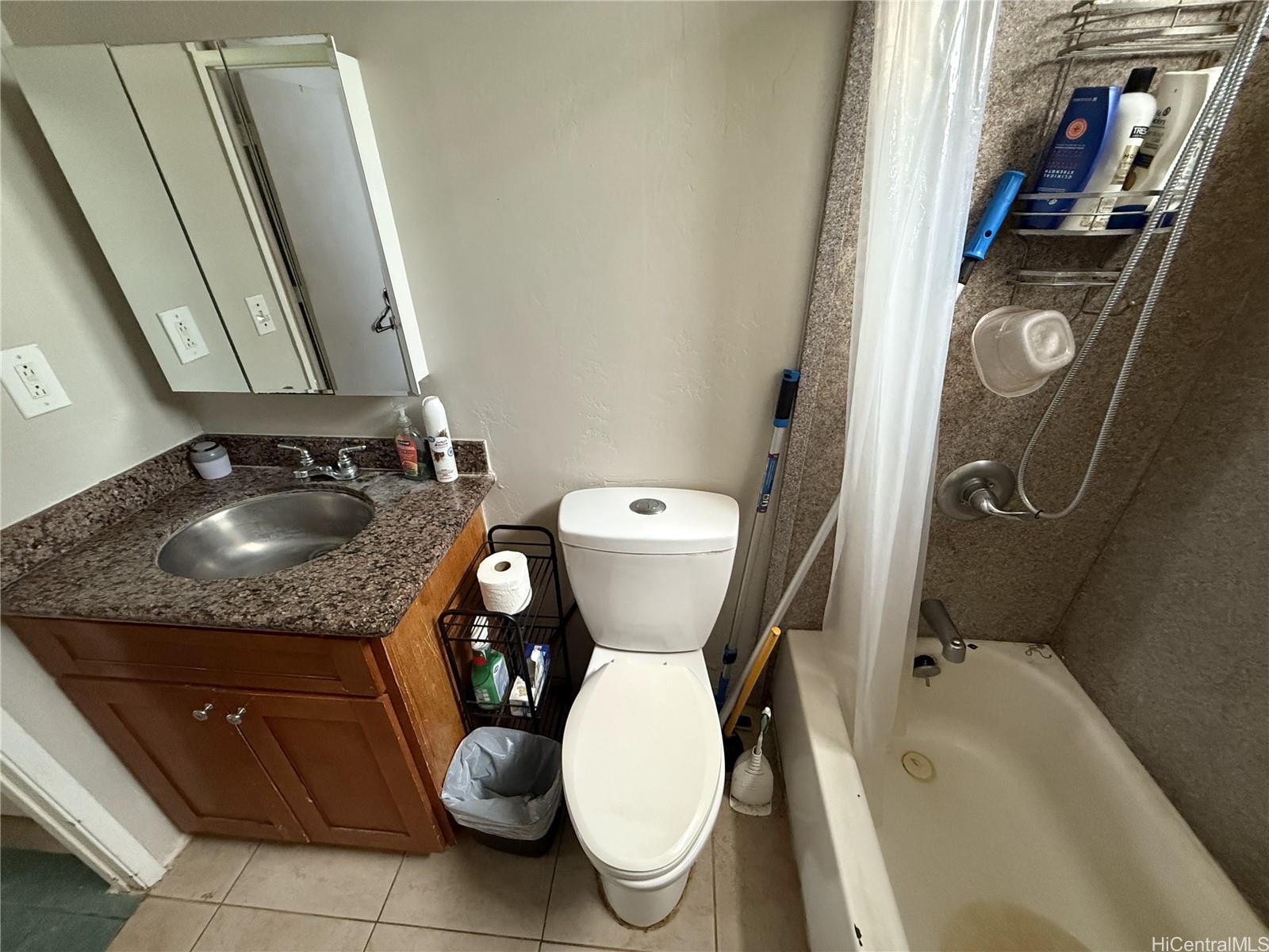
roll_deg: +1.4
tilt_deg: -29.8
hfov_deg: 102.1
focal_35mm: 14
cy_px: 476
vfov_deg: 85.7
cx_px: 634
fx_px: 513
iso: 640
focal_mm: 2.22
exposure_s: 1/60
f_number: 2.2
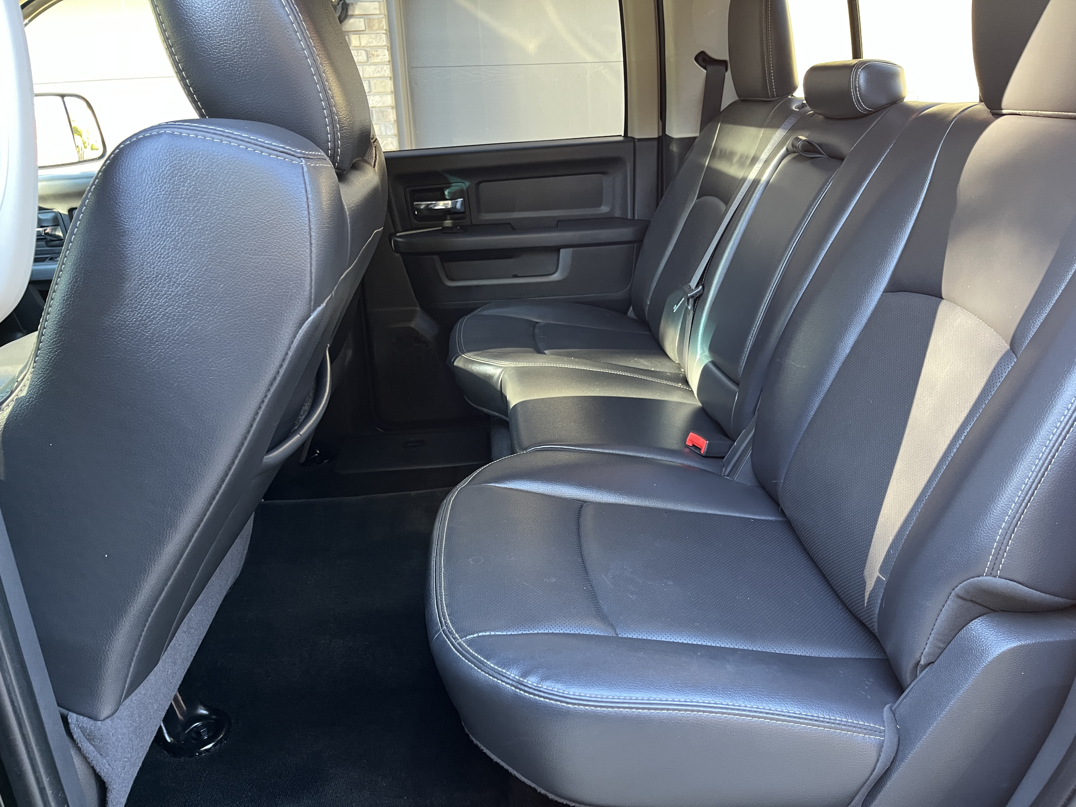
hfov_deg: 67.3
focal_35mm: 26
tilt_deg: -22.0
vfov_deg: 53.1
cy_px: 404
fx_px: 808
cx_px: 538
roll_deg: +0.9
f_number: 1.6
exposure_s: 1/60
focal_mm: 5.1
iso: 250
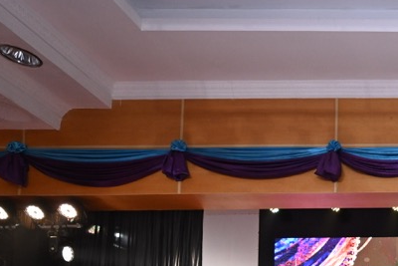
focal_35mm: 48
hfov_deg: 32.5
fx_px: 531
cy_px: 345
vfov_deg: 24.5
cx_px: 498
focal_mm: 15
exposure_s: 1/200
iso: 1600
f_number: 4
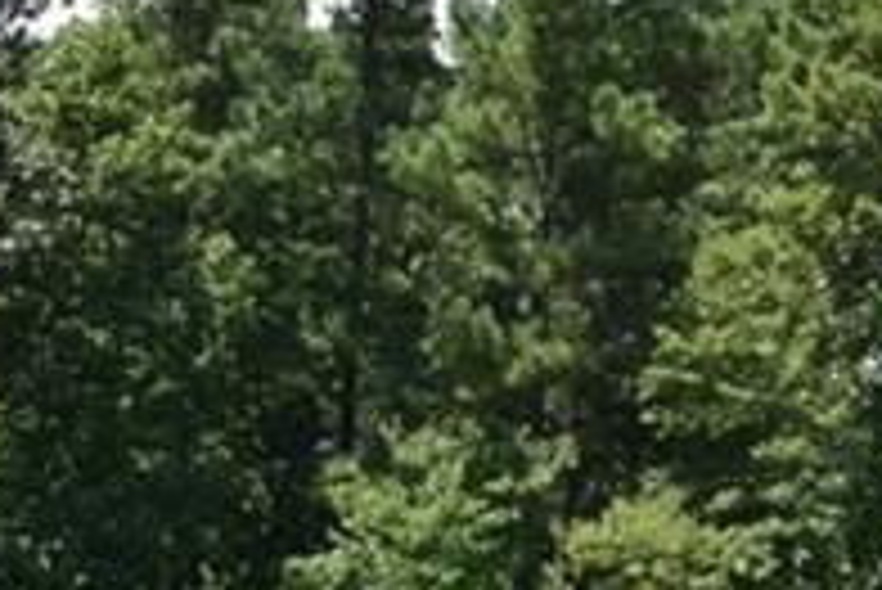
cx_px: 1665
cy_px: 576
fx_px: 4217
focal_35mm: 172
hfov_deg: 11.0
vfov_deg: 8.0
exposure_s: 1/500
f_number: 8
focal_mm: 22
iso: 280
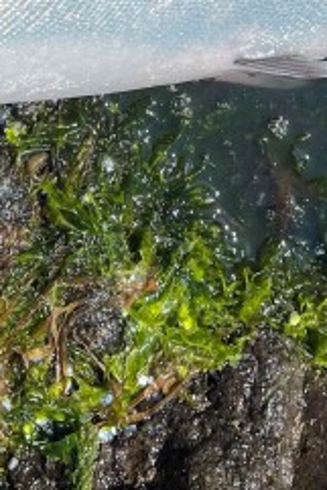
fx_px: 1374
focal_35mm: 101
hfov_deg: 13.6
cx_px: 136
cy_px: -78
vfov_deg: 19.2
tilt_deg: -85.5
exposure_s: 1/4348
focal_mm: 5.1
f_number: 1.6
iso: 32
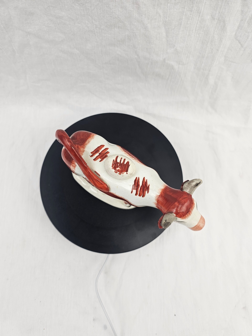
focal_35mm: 23
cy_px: 168
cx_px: 126
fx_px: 223
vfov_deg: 73.9
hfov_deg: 58.9
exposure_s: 1/100
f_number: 1.7
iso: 40
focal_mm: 6.3
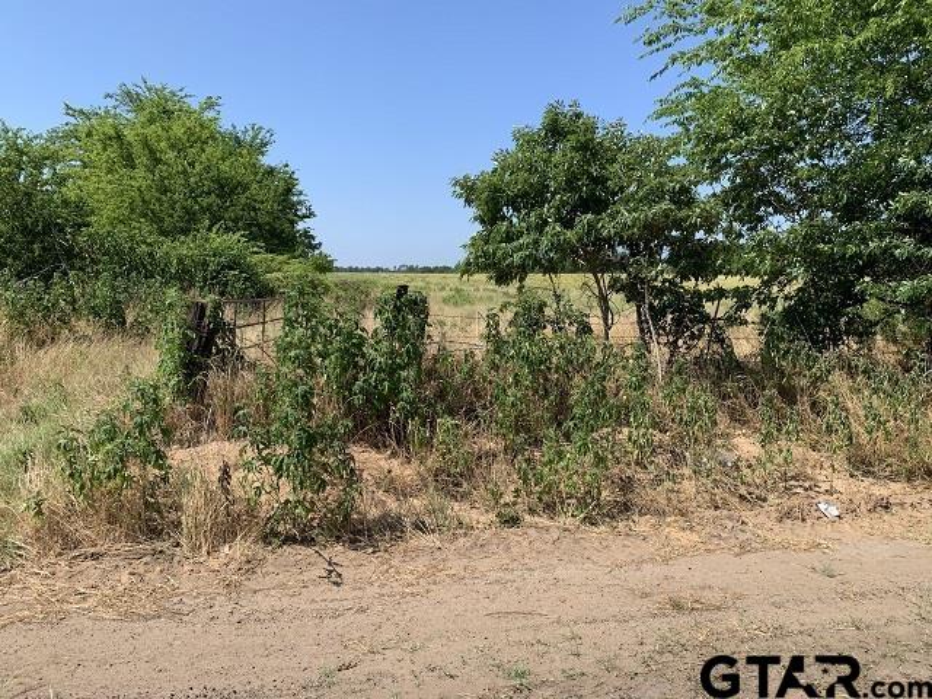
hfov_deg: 67.3
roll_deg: +0.3
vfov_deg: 53.1
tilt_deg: -5.0
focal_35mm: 26
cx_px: 466
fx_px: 700
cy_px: 350
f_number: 1.8
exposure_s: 1/1585
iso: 25
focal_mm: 4.25
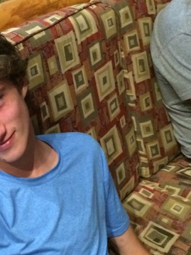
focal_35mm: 69
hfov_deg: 20.9
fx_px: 508
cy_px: 119
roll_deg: -1.7
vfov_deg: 28.2
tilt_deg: -32.3
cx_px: 23
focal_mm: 4.15
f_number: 2.2
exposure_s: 1/15
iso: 500
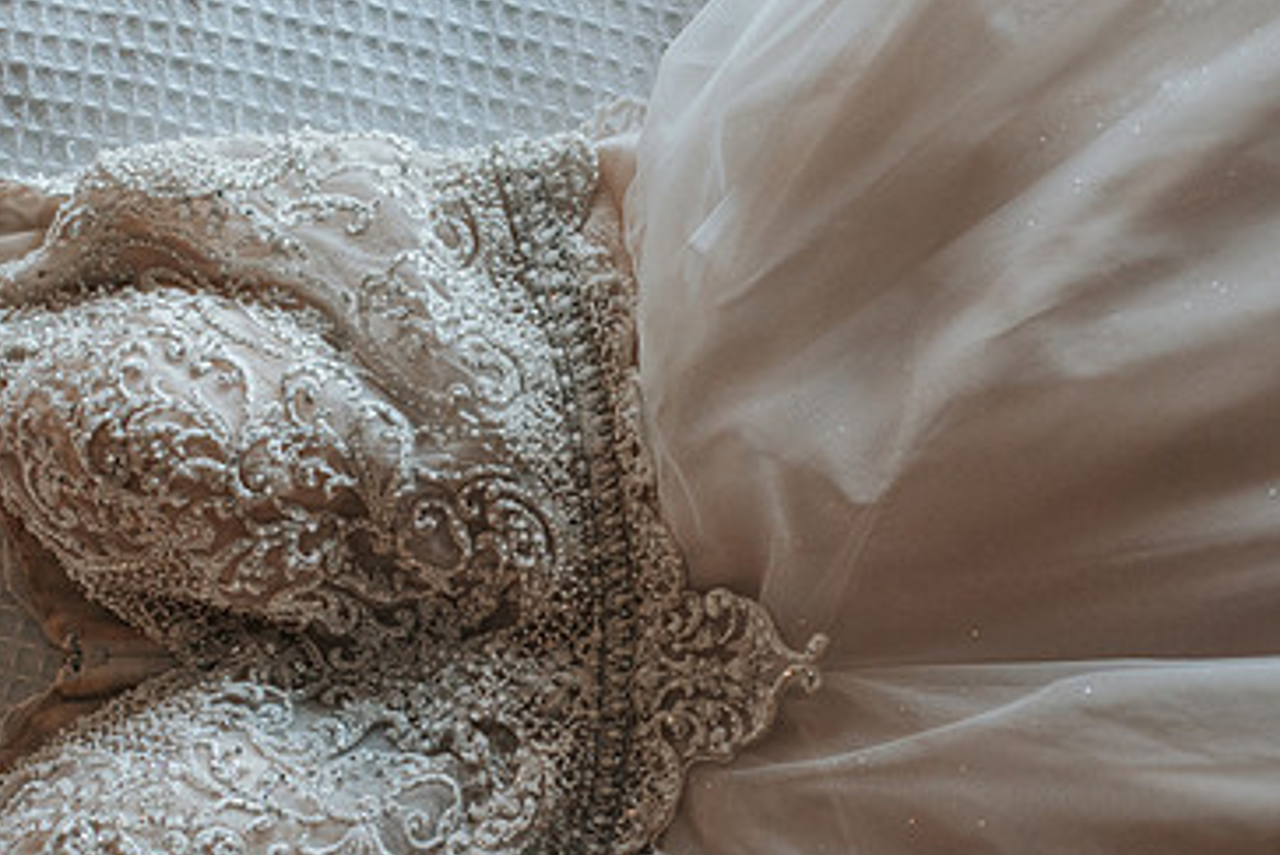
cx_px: 373
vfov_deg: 21.8
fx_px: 2205
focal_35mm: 62
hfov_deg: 32.0
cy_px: 576
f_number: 2.5
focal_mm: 35
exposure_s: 1/640
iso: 1800
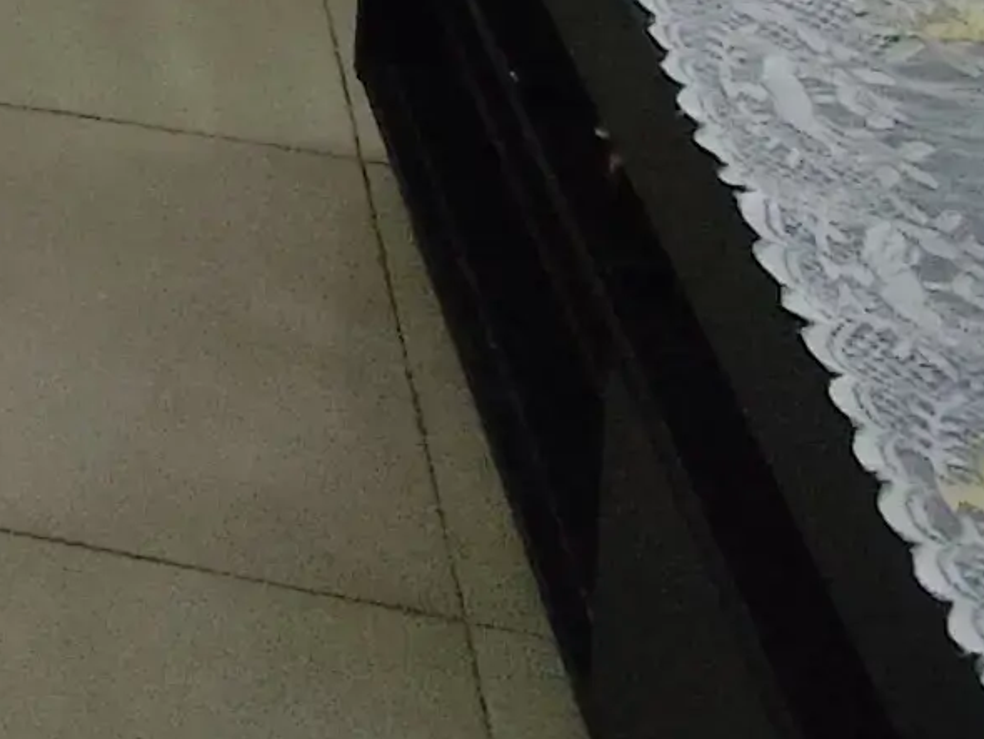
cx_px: -632
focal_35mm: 89
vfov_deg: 12.1
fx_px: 2531
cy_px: -1208
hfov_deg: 18.5
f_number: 2.2
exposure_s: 1/60
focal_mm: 1.65
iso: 640
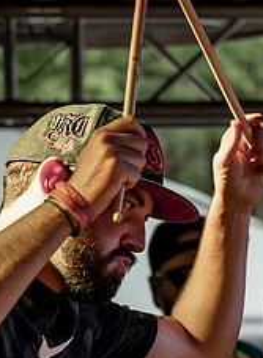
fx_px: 3117
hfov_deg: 4.8
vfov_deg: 6.6
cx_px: 167
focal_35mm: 303
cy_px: 401
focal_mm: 67
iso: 1000
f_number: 2.8
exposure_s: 1/400
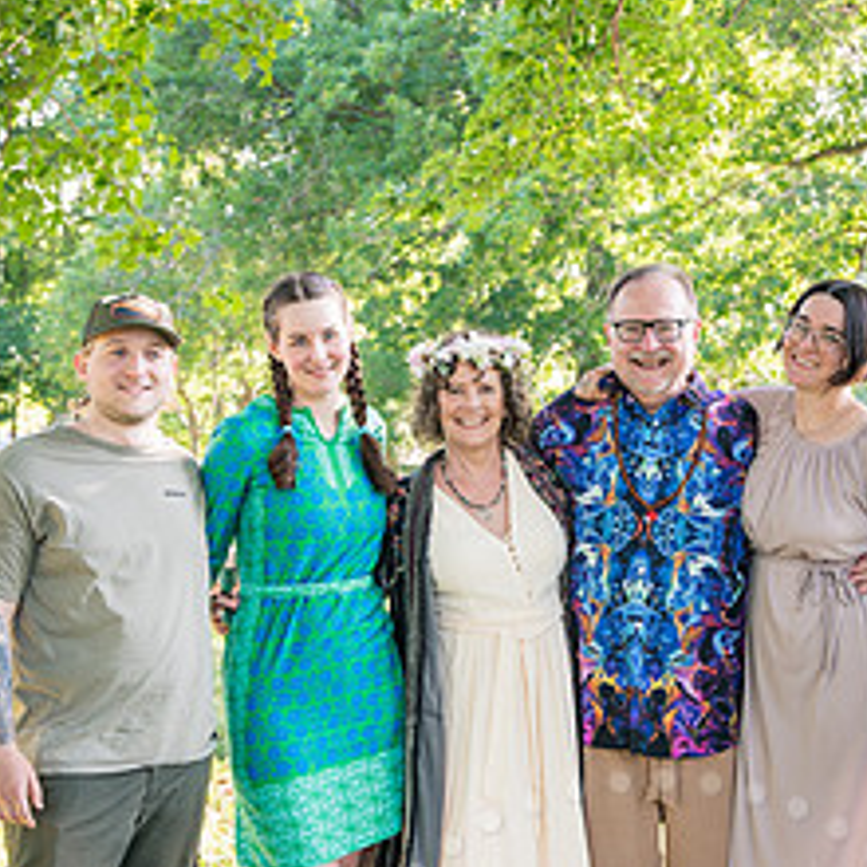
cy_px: 453
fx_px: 1870
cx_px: 459
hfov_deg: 26.1
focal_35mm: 66
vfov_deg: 26.1
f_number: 4
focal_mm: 38
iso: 1000
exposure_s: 1/320
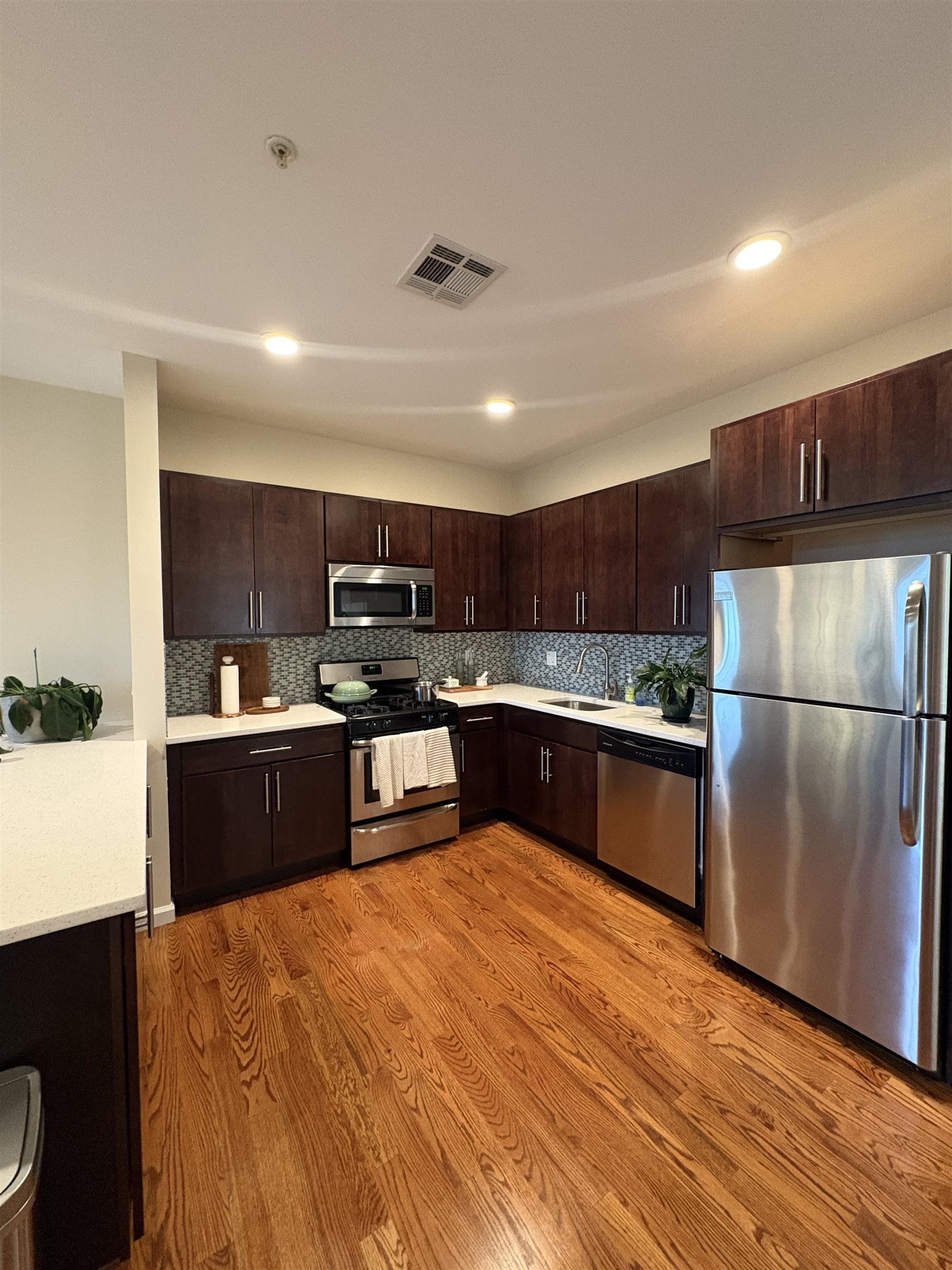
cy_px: 635
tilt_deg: -1.0
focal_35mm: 14
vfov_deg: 102.1
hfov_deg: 85.7
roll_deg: +0.2
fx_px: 513
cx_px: 476
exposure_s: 1/40
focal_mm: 2.22
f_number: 2.2
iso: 640
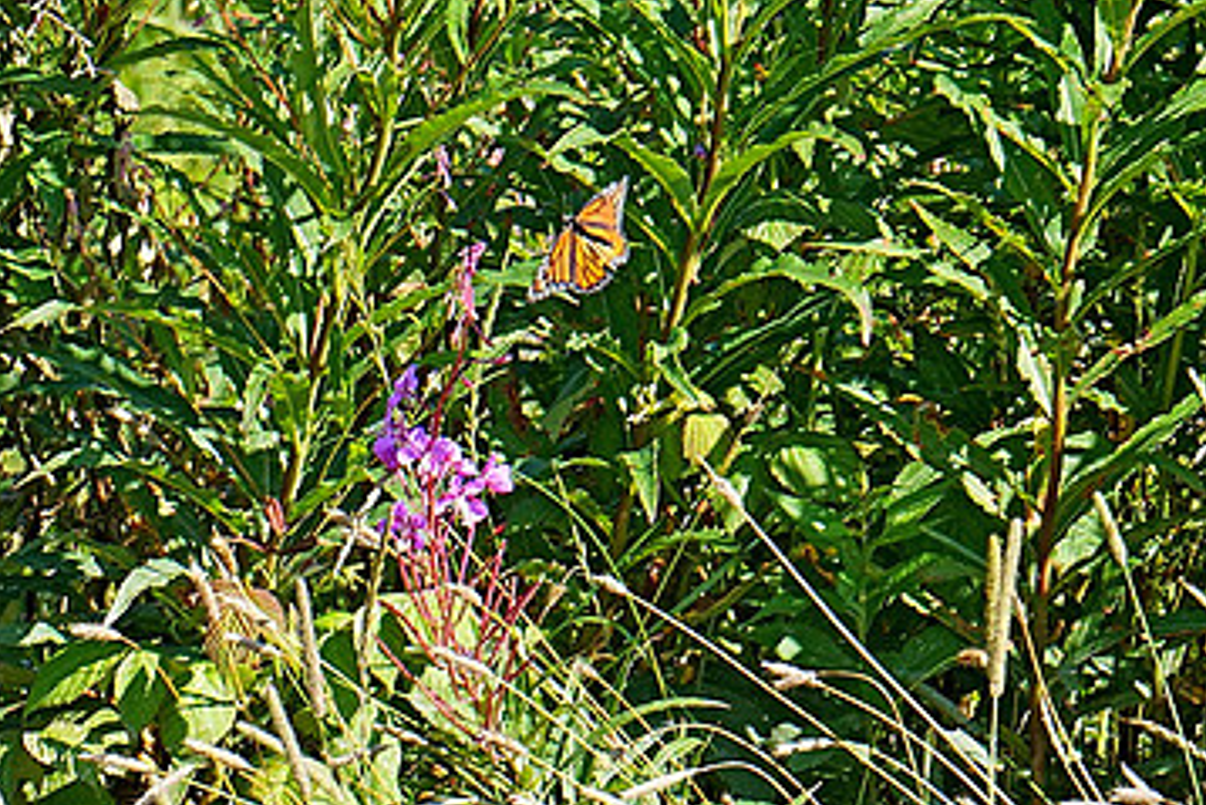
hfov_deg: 4.0
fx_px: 17125
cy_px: 500
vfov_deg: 2.7
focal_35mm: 511
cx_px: 620
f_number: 13
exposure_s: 1/400
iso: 1000
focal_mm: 210
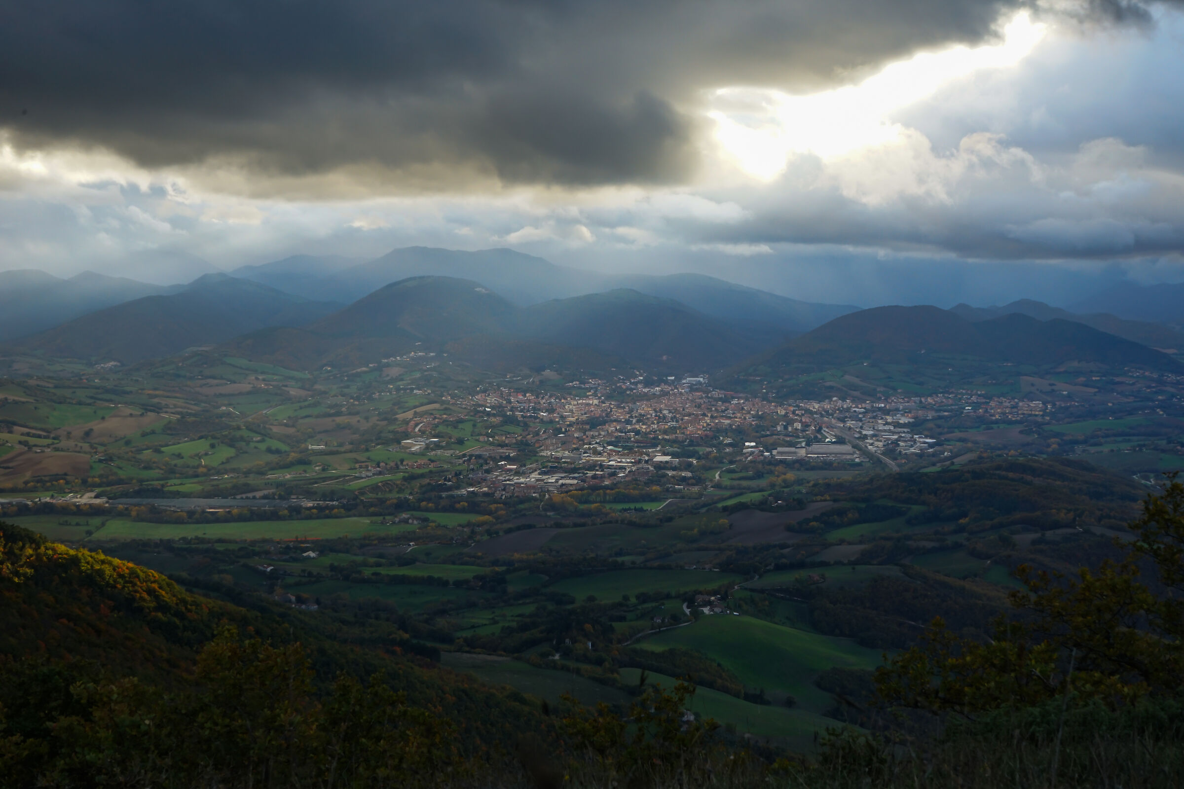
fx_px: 1611
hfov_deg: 40.3
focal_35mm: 49
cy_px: 394
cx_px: 592
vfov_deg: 27.5
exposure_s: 1/60
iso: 640
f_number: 16
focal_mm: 49
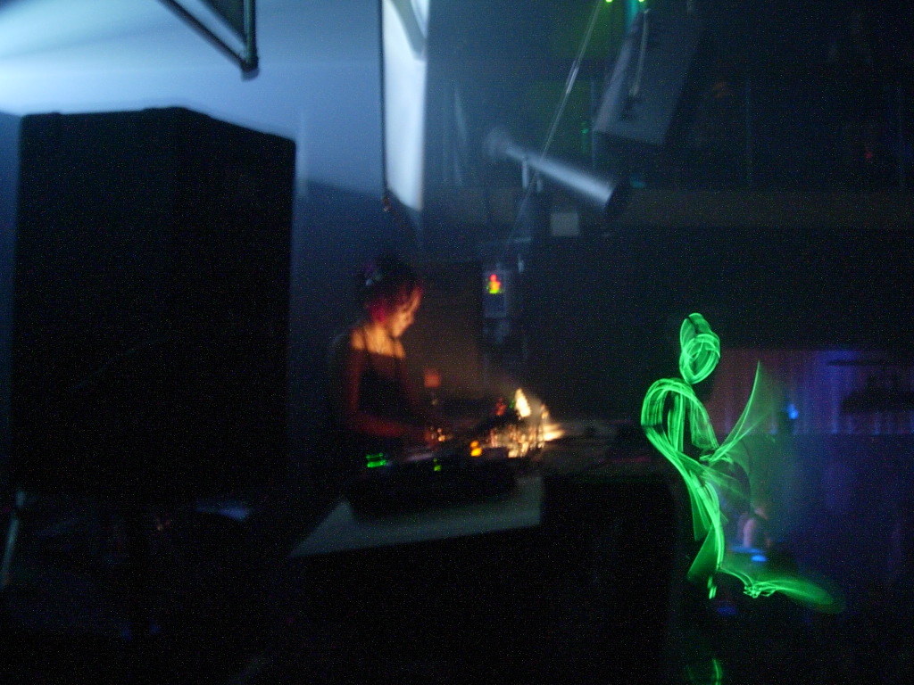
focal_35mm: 38
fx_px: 1003
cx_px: 457
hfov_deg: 49.0
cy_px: 342
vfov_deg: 37.7
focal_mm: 7.8
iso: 200
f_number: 2.8
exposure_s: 1
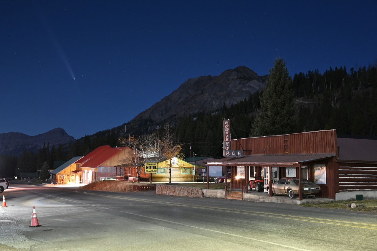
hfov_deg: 48.5
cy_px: 126
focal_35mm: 40
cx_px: 188
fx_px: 419
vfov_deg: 33.4
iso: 800
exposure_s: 6
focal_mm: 40
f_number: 5.6
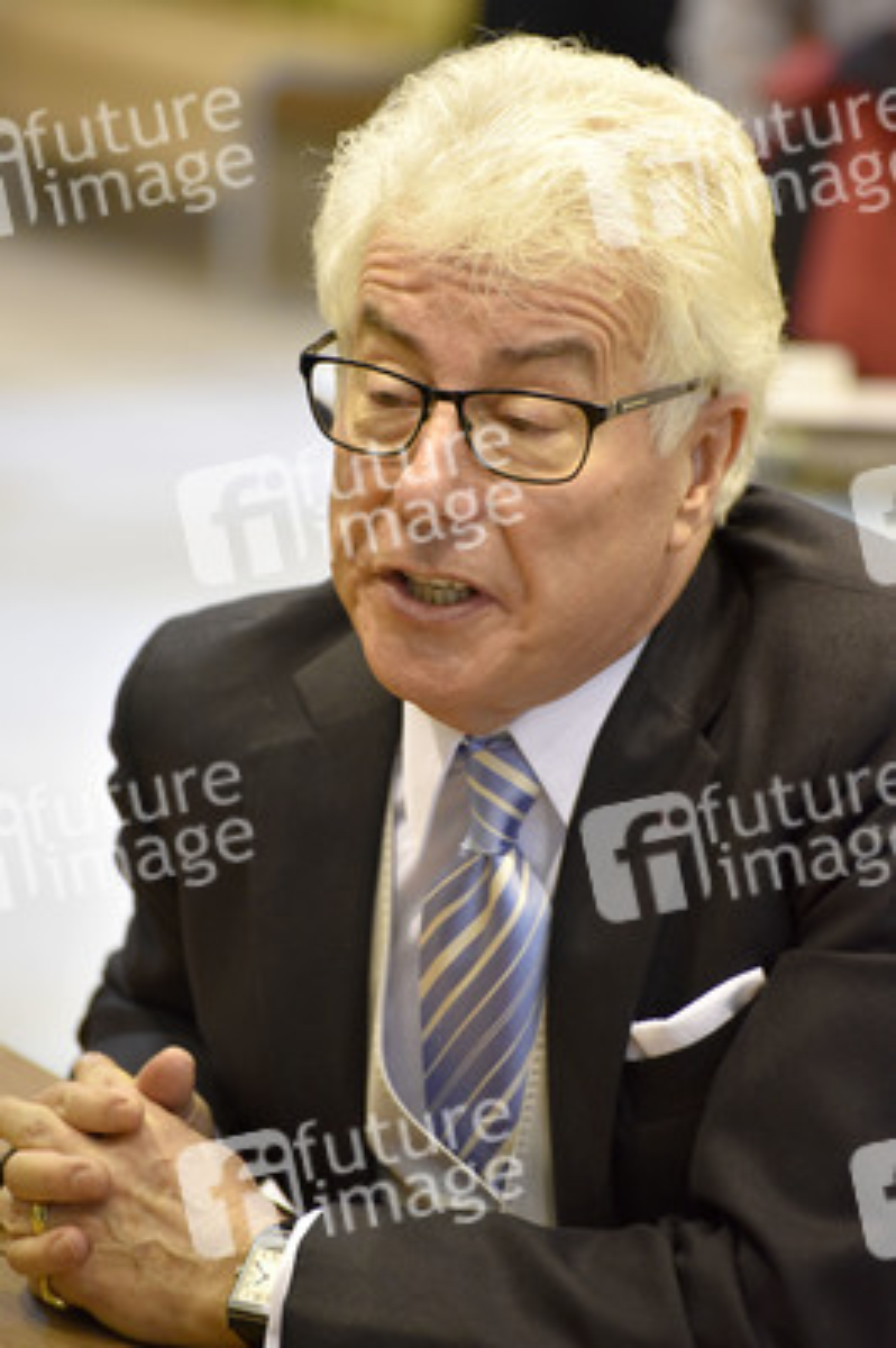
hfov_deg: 8.3
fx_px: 6170
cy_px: 674
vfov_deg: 12.5
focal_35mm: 165
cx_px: 448
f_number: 5
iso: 2200
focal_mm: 165
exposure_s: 1/125
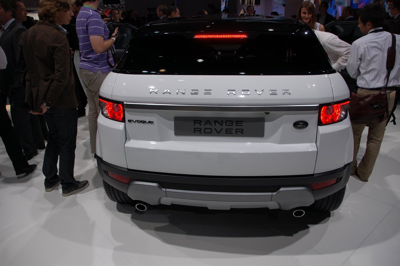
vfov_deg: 47.9
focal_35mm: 27
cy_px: 133
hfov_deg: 67.4
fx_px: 300
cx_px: 200
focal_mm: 18
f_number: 6.3
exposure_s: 1/160
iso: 200
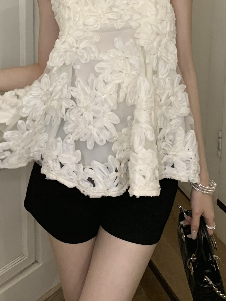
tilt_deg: -9.9
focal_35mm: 56
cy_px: -18
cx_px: 77
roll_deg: +0.2
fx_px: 487
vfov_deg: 31.1
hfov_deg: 26.0
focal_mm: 4.25
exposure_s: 1/50
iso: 160
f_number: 1.8
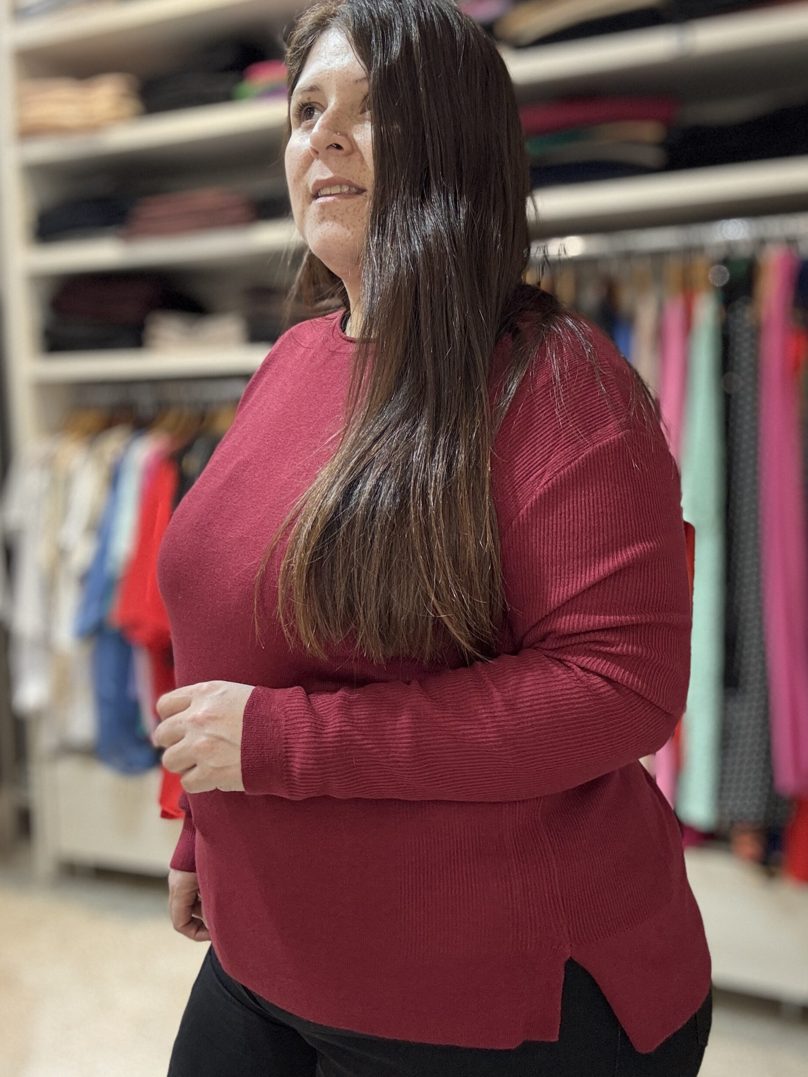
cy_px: 541
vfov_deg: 58.3
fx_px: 965
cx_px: 401
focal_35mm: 31
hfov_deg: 45.4
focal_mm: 2.69
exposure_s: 1/50
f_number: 1.9
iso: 200
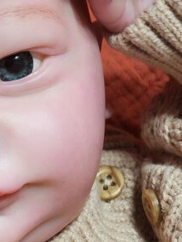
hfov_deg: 11.7
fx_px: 883
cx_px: 15
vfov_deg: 14.5
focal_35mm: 126
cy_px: 366
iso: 100
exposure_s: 1/120
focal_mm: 6.4
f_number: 1.8
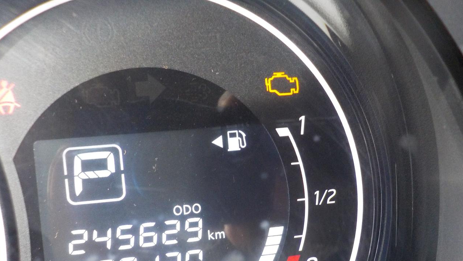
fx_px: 405
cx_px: 232
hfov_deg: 59.5
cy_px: 170
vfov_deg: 35.3
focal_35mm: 33
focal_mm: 4.1
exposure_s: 1/30
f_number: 3.3
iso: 360
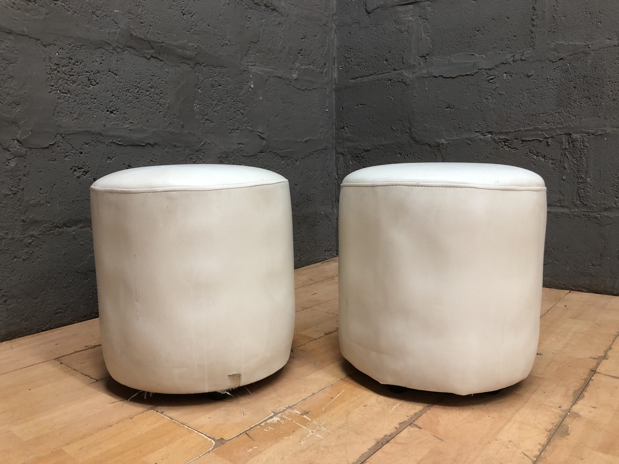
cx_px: 310
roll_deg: +1.0
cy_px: 232
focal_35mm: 28
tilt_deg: -6.2
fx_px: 501
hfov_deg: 63.4
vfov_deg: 49.7
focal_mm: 3.99
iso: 64
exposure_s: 1/17
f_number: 1.8
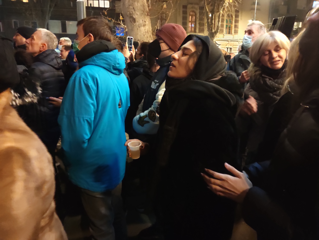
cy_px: 120
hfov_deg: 67.3
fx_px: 240
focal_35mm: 26
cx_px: 160
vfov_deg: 53.1
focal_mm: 4.75
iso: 8763
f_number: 1.75
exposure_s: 1/20
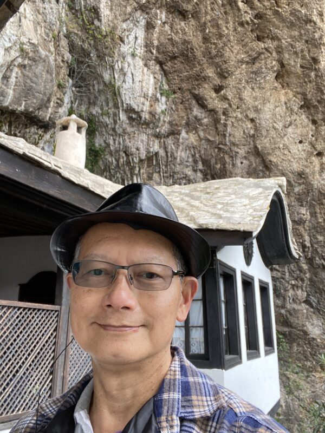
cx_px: 162
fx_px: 376
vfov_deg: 60.0
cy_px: 216
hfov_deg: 46.8
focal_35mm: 30
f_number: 2.2
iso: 64
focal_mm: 2.71
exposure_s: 1/122
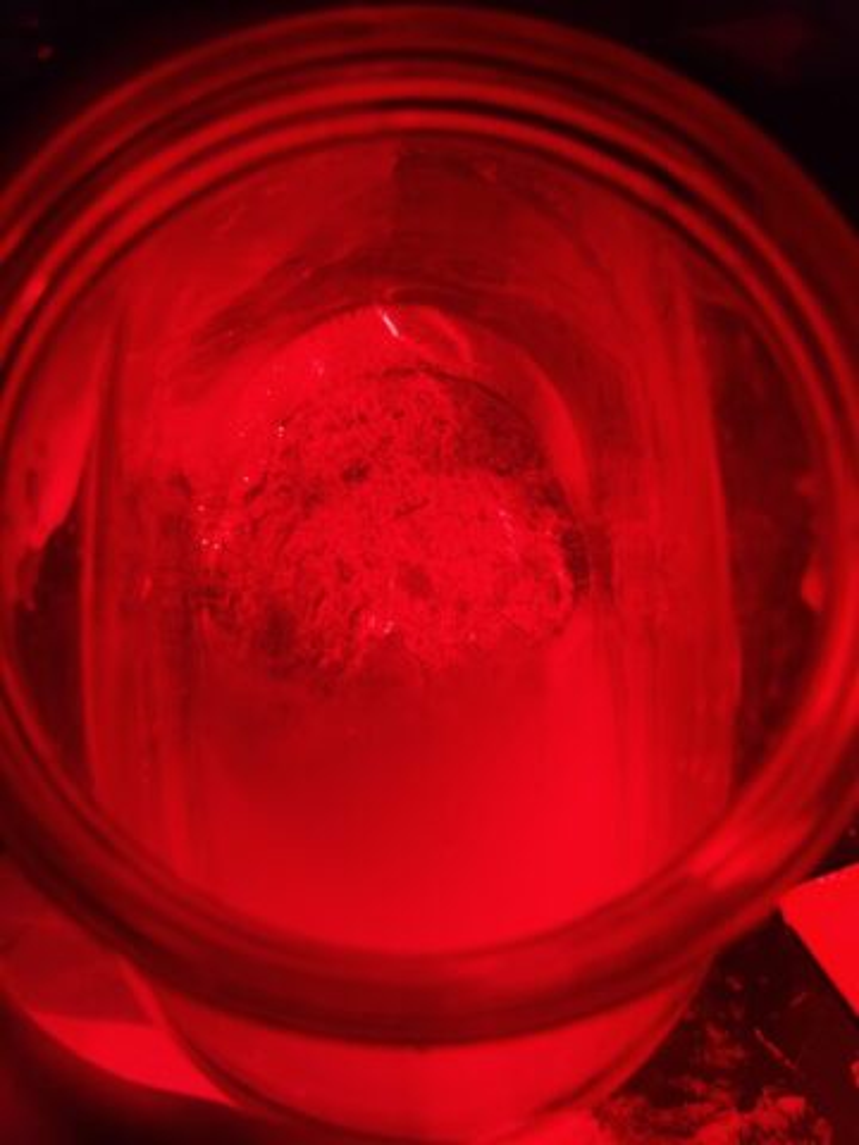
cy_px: 572
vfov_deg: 38.2
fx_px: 1654
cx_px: 430
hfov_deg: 29.1
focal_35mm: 50
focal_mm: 7.1
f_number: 2
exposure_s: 1/50
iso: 1685
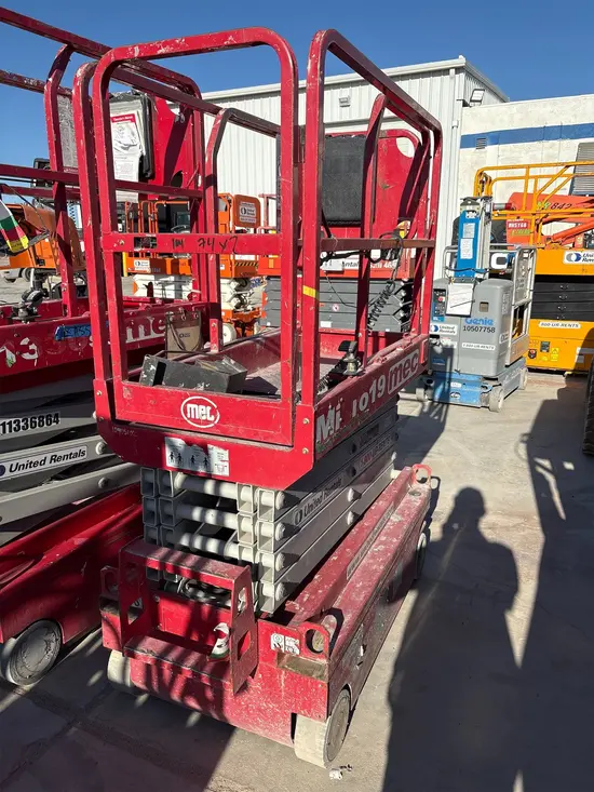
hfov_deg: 53.1
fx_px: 595
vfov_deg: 67.3
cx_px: 297
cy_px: 396
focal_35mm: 26
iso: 50
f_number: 1.6
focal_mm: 5.96
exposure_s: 1/3831
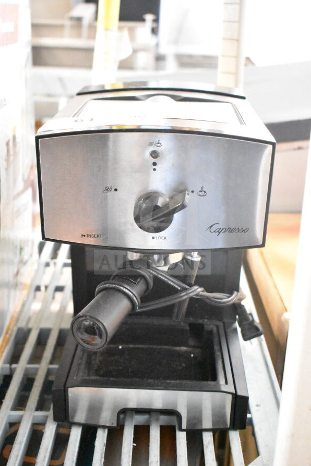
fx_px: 577
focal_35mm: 45
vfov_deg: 44.0
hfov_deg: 30.2
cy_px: 233
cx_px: 152
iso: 20000
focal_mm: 29
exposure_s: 1/50
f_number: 4.2
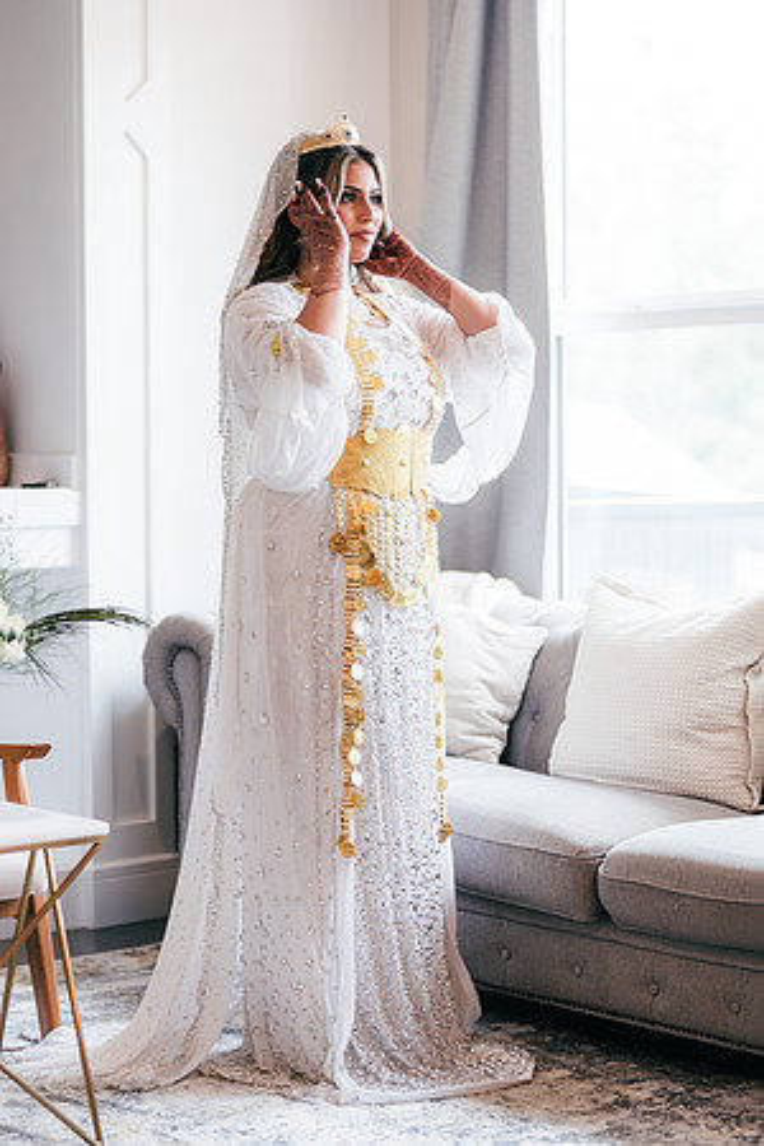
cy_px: 573
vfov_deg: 27.0
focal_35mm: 75
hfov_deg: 18.2
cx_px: 382
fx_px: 2387
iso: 160
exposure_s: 1/160
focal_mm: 50
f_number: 1.4
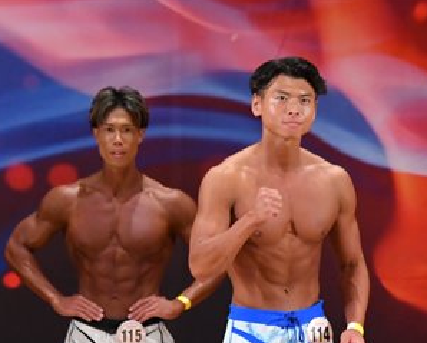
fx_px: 6692
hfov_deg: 3.7
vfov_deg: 2.9
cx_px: 266
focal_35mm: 529
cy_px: 363
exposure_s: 1/400
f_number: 5.6
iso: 3200
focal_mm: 145
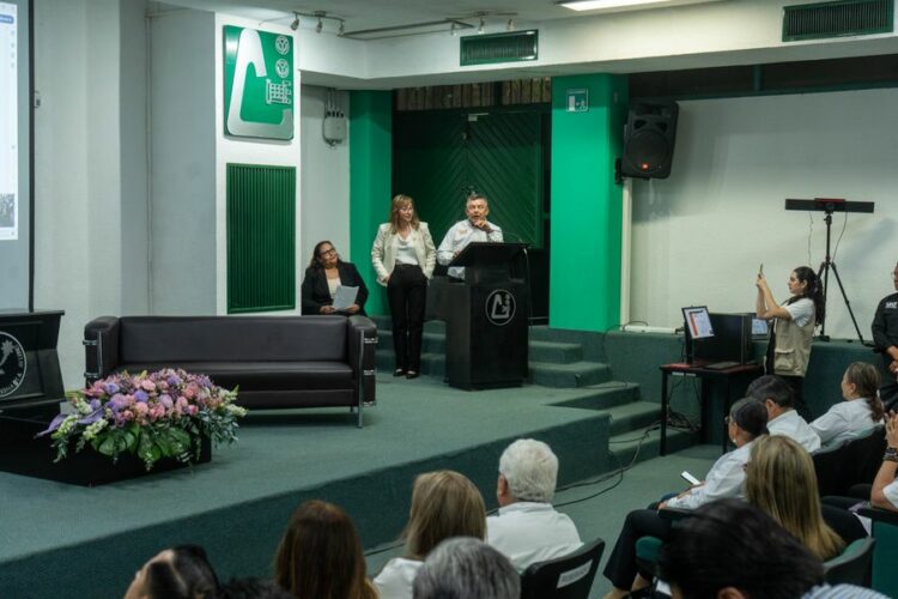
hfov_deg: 41.1
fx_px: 1197
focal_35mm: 48
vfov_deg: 28.1
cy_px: 300
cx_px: 449
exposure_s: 1/50
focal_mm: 48
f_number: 4.5
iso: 1000
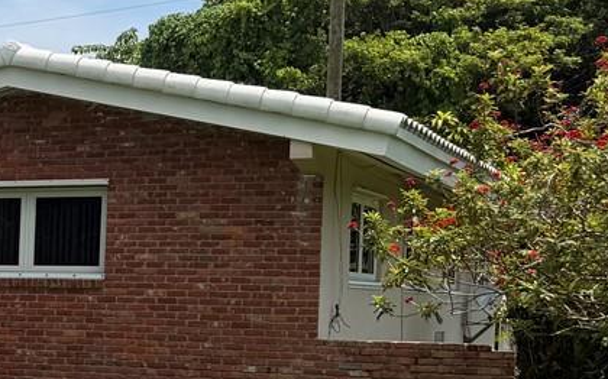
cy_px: 354
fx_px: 1606
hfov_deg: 18.3
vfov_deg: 13.3
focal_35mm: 97
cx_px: -379
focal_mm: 6.76
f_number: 1.78
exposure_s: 1/5319
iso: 80
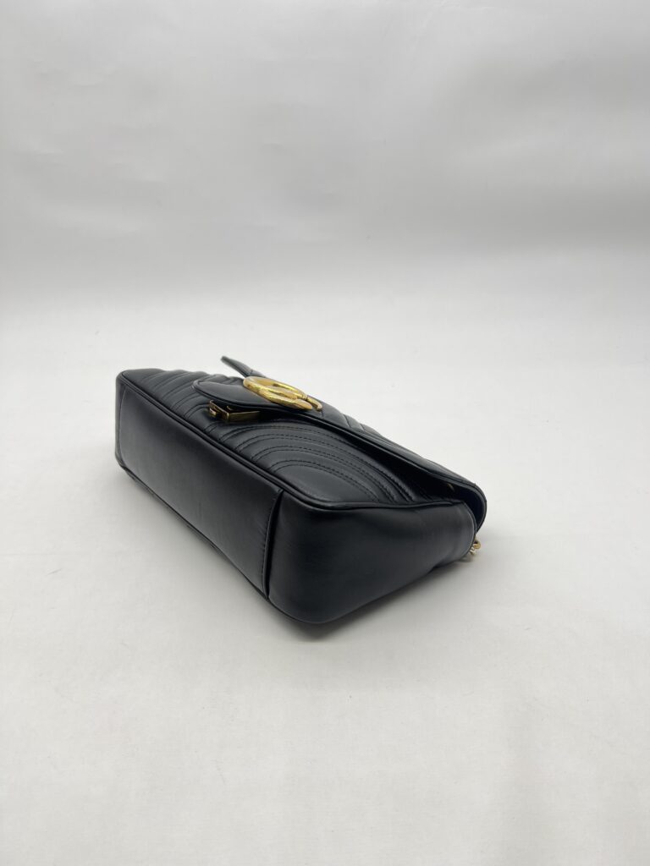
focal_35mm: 26
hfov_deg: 53.1
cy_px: 433
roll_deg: +0.4
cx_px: 325
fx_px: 651
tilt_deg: -25.1
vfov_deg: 67.3
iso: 32
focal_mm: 5.7
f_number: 1.5
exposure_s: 1/134
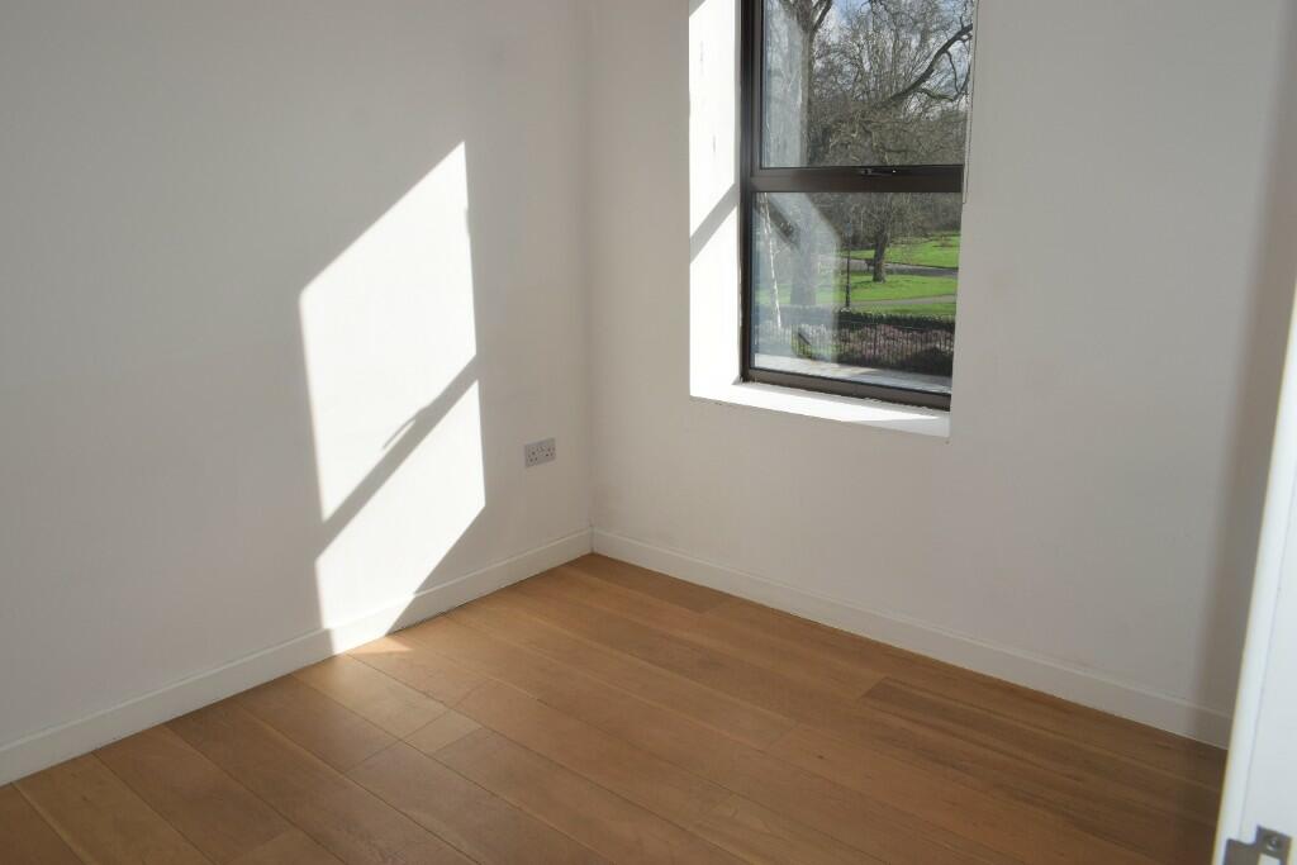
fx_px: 973
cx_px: 648
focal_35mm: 27
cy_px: 432
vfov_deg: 47.9
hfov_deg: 67.4
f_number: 9
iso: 100
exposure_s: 1/200
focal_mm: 18
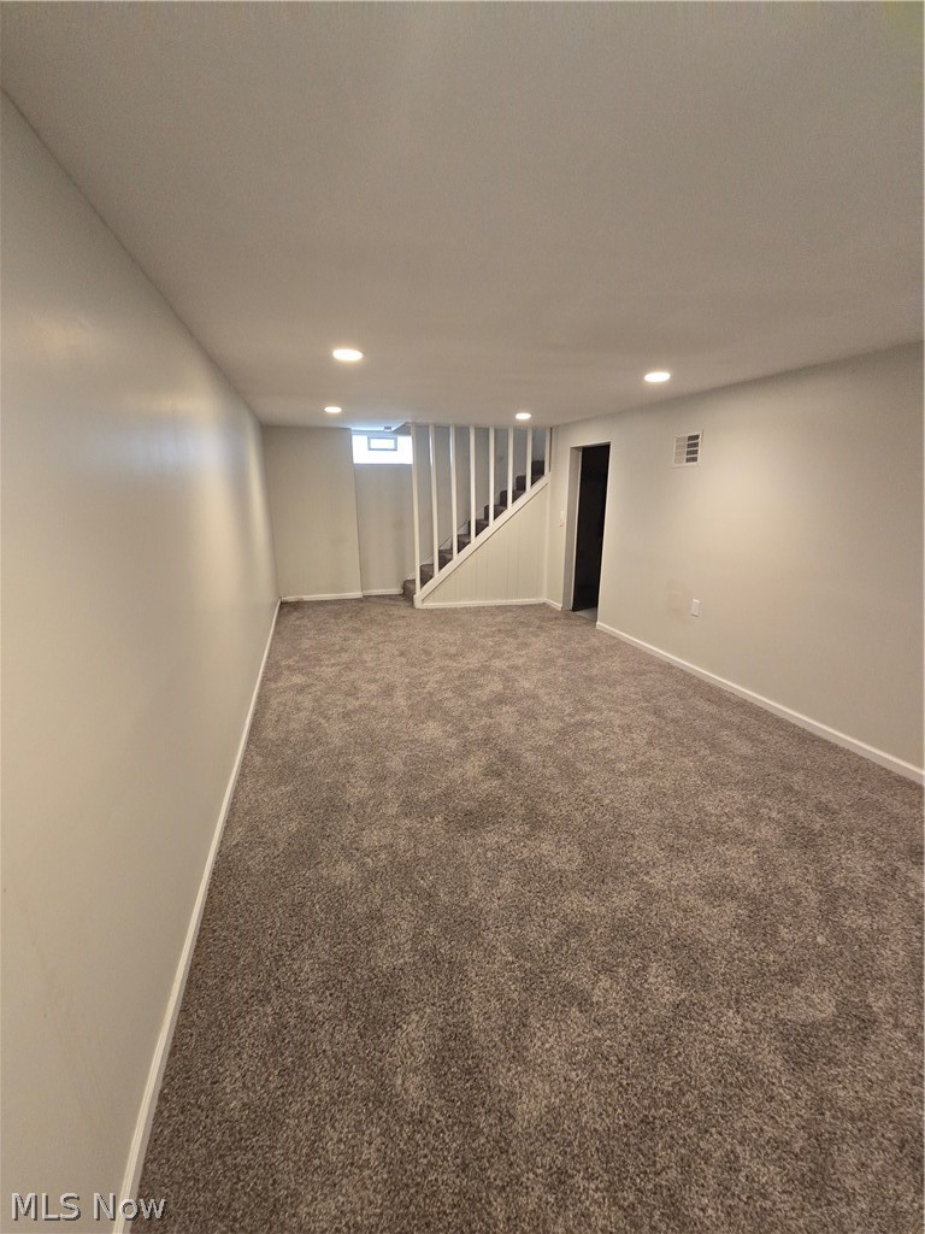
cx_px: 462
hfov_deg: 89.9
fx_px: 463
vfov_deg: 106.2
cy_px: 617
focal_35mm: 13
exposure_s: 1/59.4
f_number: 2.2
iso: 400
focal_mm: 2.2
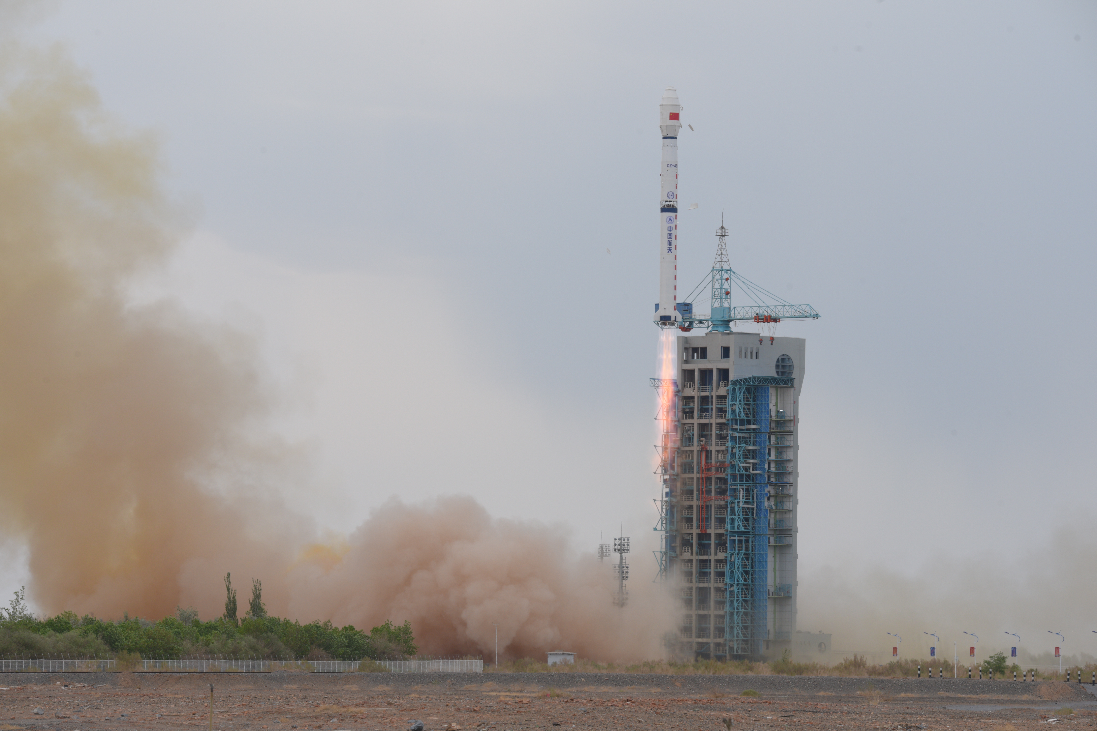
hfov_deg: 8.2
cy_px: 366
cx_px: 548
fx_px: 7617
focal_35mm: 250
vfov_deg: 5.5
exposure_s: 1/500
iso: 320
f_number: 10
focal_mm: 250
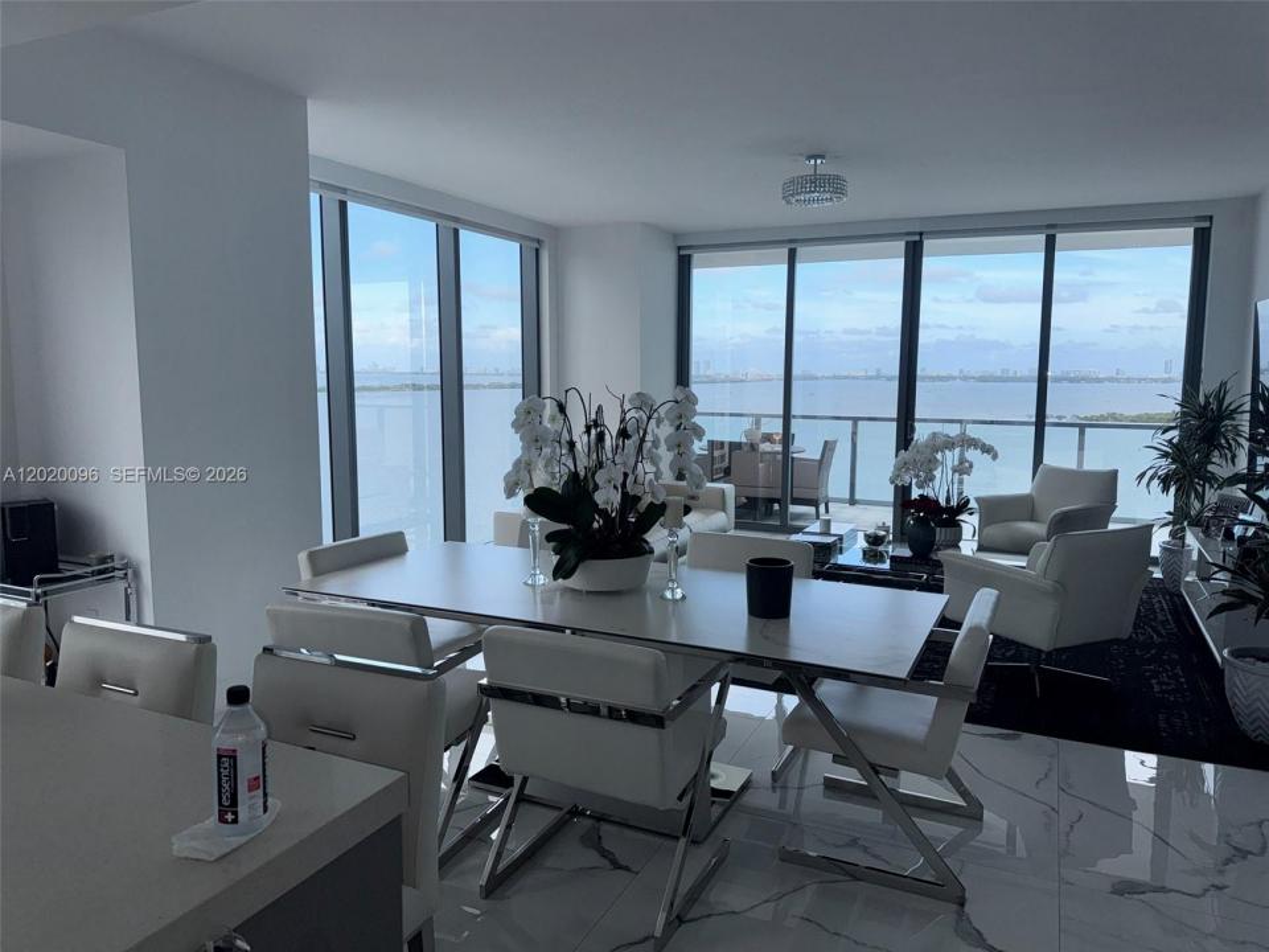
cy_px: 476
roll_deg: +0.0
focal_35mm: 24
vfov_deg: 56.8
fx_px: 880
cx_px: 634
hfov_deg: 71.6
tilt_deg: -7.0
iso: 50
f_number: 1.78
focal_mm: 6.76
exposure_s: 1/506
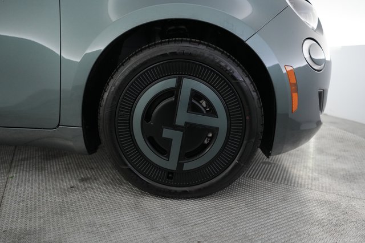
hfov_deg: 69.4
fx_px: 263
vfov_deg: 49.5
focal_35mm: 26
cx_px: 182
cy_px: 122
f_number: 2.8
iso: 4000
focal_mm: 26
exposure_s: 1/160
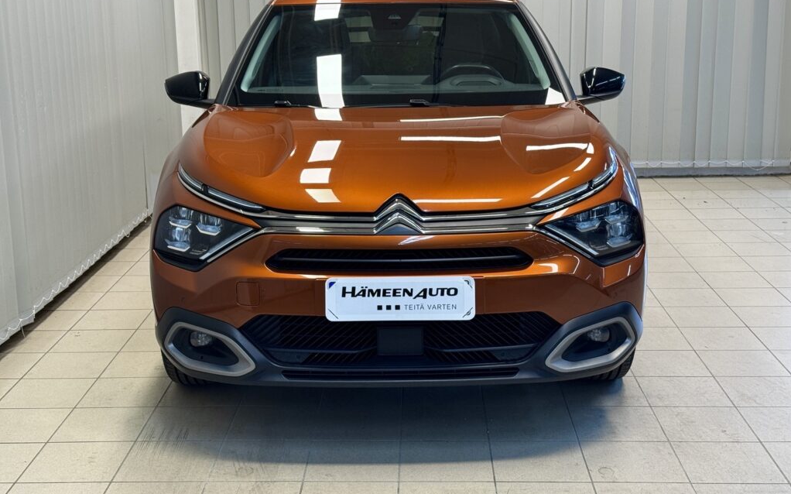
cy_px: 201
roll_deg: +0.8
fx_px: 1099
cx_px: 396
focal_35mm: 51
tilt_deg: -11.5
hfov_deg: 39.6
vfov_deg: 25.3
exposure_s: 1/100
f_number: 1.78
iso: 125
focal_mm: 6.76
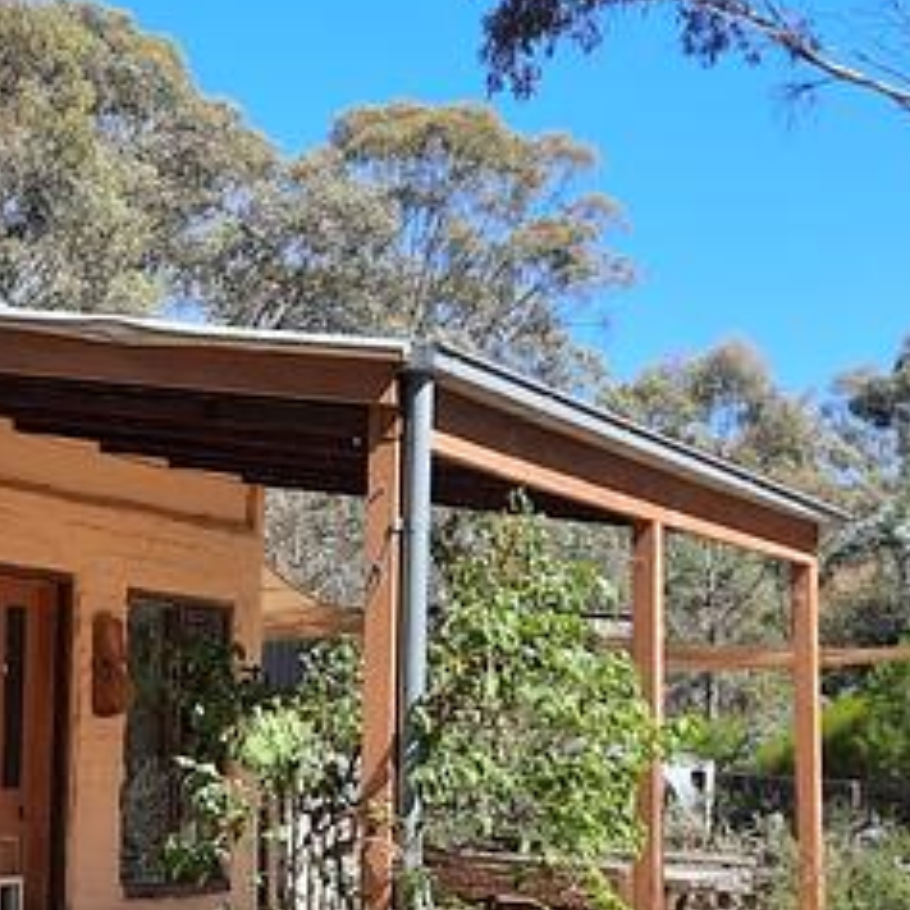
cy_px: 720
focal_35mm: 58
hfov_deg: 28.1
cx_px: 42
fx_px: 1725
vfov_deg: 28.9
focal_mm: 4.6
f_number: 2
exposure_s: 1/543
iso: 32
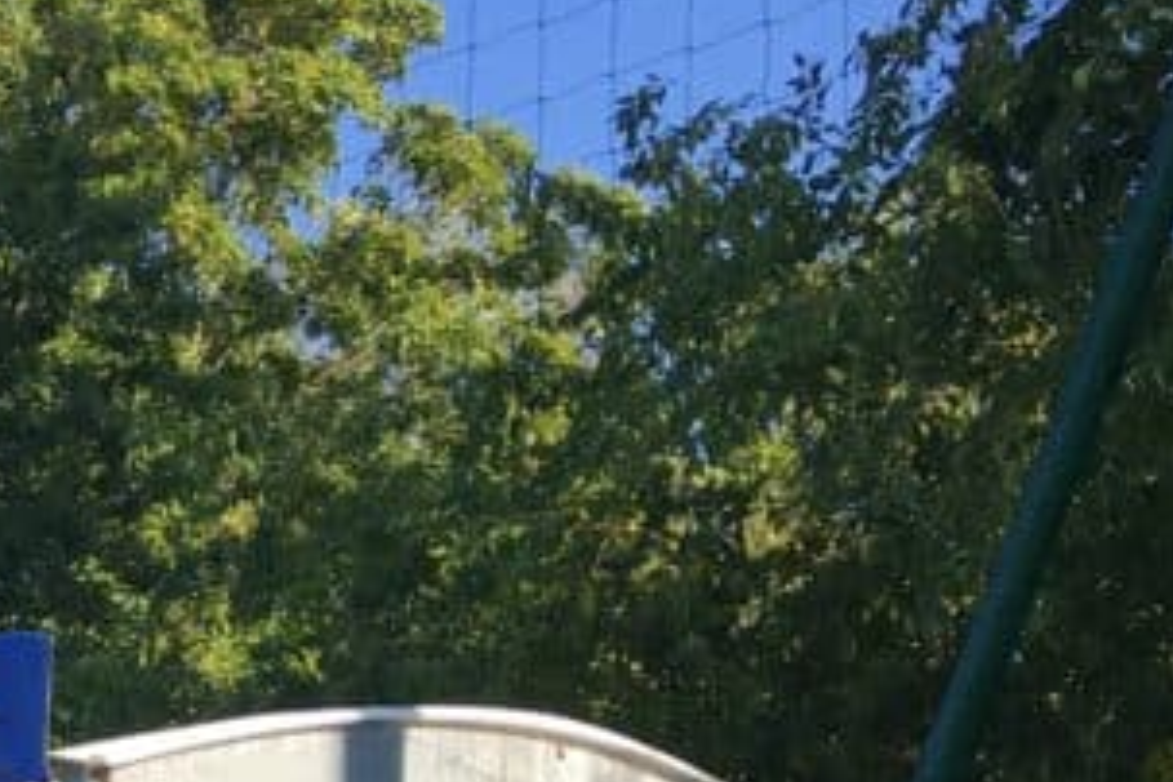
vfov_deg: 12.2
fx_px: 3323
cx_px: -794
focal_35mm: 102
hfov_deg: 17.2
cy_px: 1436
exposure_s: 1/646
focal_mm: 4.15
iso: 25
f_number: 2.2
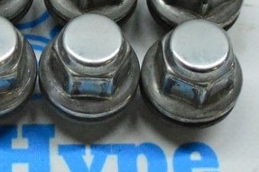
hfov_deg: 11.2
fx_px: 1309
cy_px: -45
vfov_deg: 7.5
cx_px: -2
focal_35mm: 182
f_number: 4.5
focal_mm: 34
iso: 6400
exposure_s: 1/800
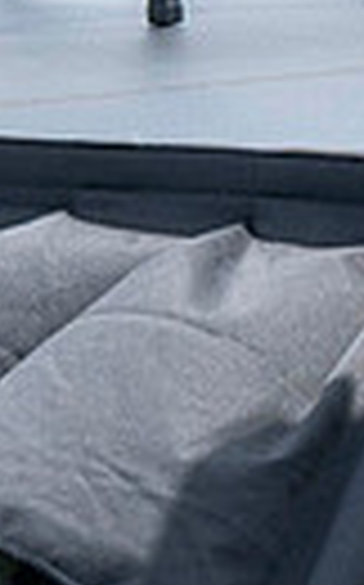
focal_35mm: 779
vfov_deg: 2.7
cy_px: -582
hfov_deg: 1.7
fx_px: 12392
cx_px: 11
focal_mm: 70
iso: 200
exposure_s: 1/250
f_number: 13
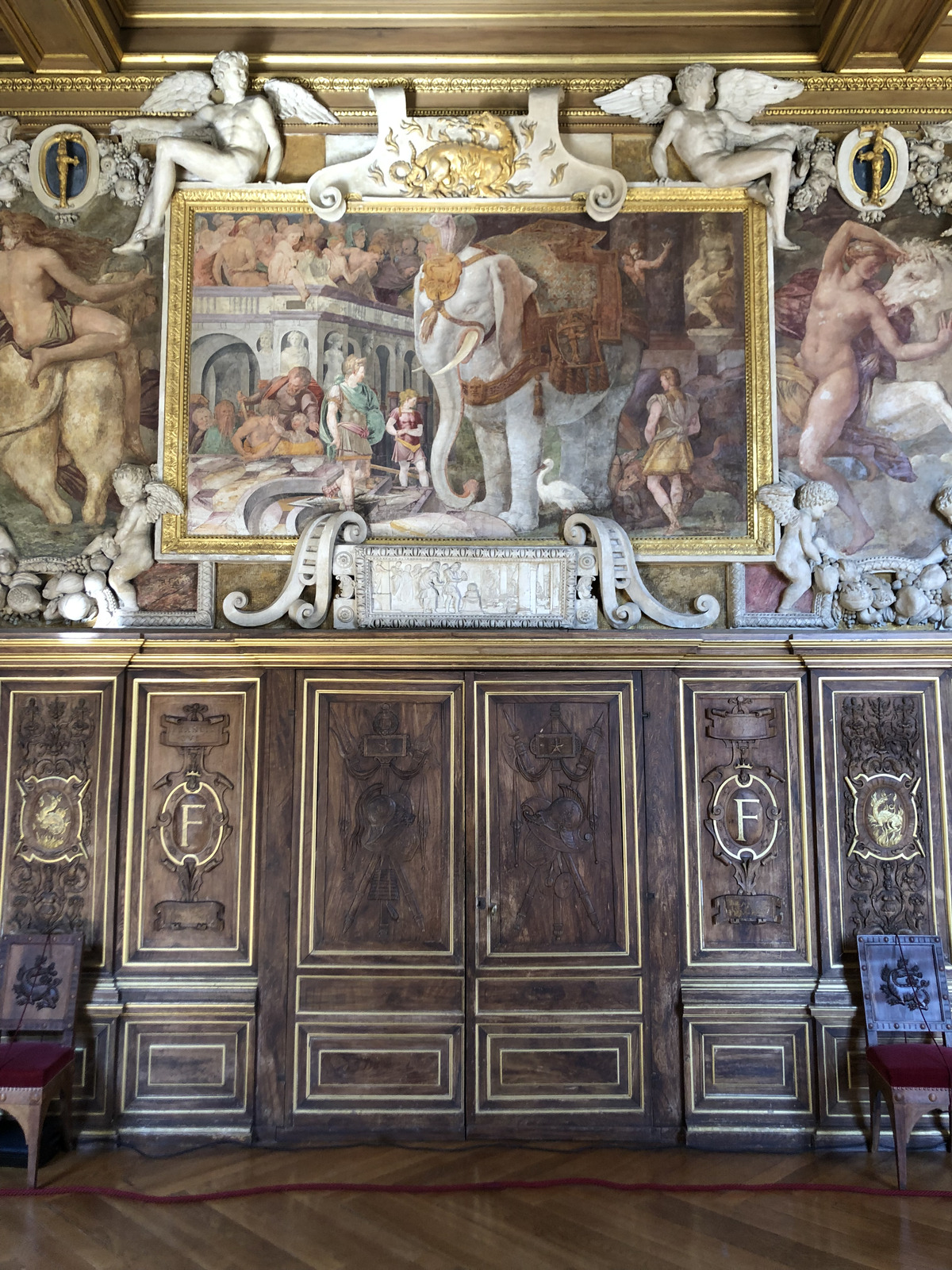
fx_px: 1027
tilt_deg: +6.9
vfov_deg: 63.4
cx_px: 476
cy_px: 635
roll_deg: +0.6
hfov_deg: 49.7
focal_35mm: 28
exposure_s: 1/33
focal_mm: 4
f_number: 1.8
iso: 40
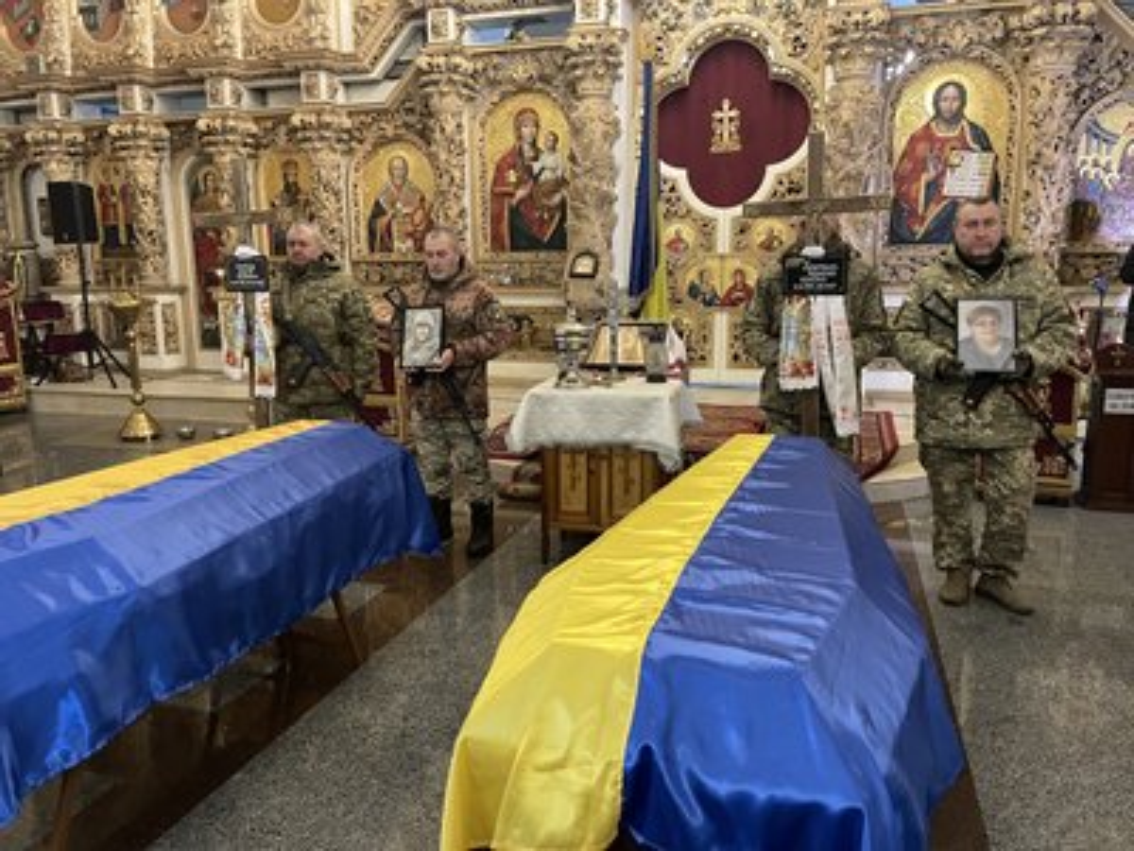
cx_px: 567
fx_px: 852
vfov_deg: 53.1
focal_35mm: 26
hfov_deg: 67.3
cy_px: 426
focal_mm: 4.2
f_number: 1.6
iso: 500
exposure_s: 1/33
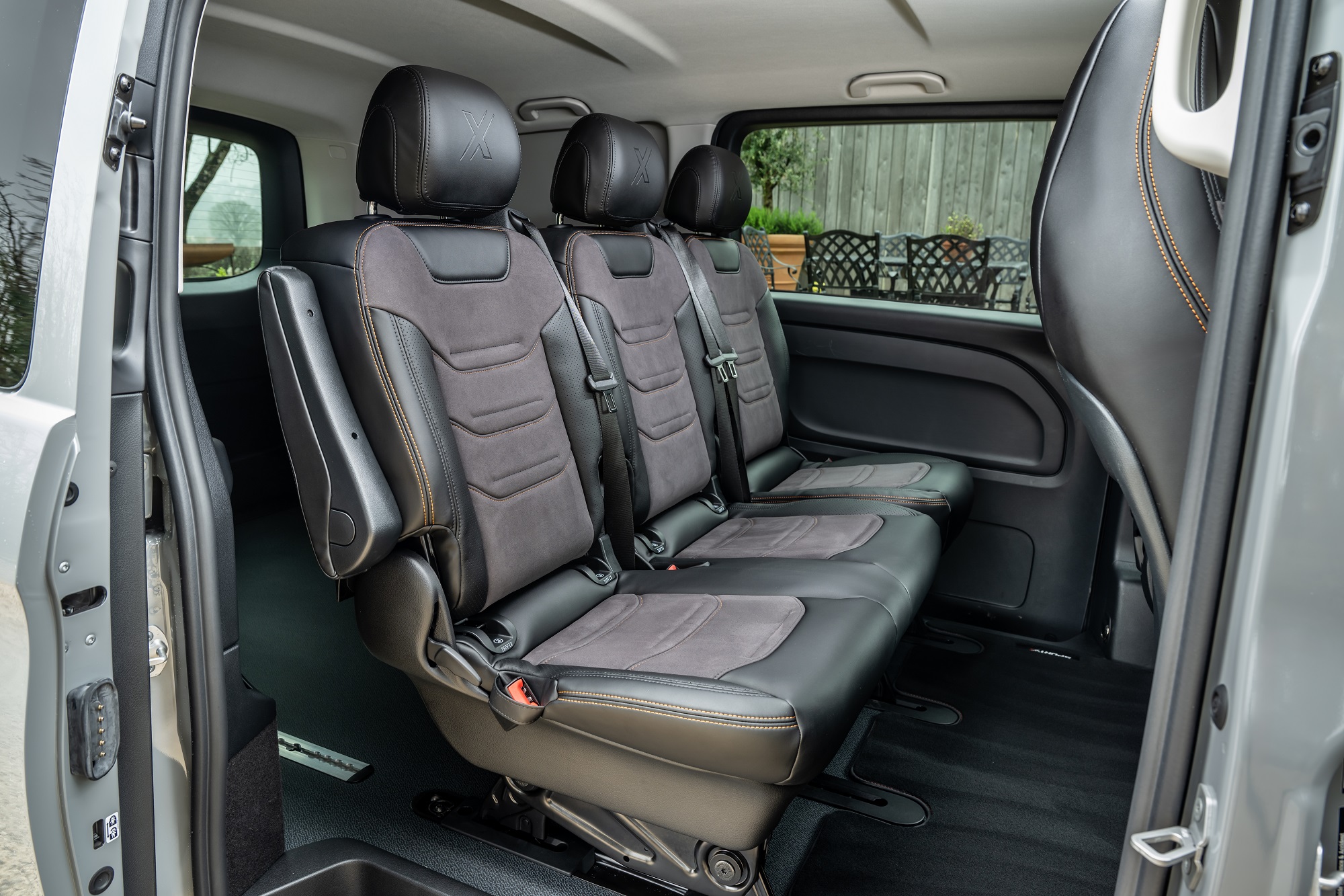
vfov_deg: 53.1
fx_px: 896
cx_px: 672
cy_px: 448
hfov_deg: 73.7
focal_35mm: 24
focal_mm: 24
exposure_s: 1/2
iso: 125
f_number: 6.3
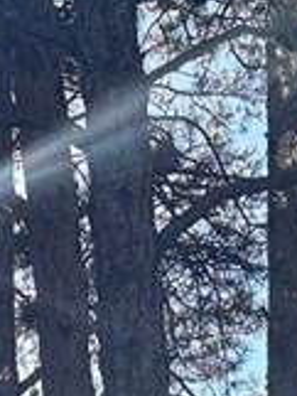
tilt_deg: +11.0
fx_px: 2216
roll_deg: +2.2
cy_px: 898
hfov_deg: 7.7
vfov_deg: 9.3
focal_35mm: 194
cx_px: 137
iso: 50
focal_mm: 5.96
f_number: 1.6
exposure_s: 1/711
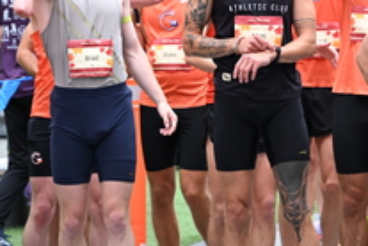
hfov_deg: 6.4
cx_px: 372
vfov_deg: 4.3
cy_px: -60
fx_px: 3261
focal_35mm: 319
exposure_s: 1/500
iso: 2000
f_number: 4
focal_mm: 120
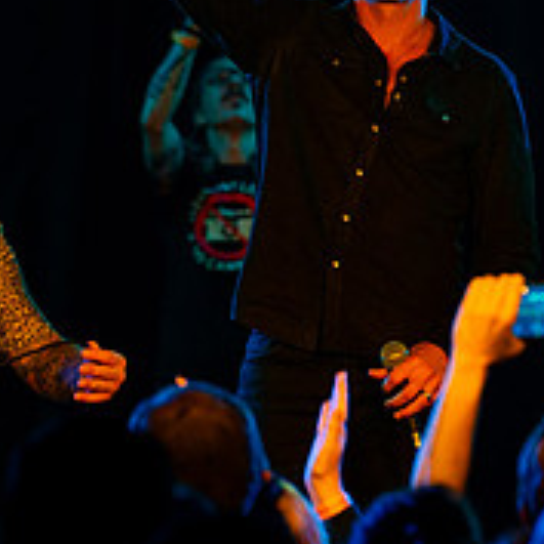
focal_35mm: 510
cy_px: 128
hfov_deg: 3.4
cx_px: 400
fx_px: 9068
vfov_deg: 3.4
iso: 640
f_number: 3.5
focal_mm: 180
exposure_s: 1/250
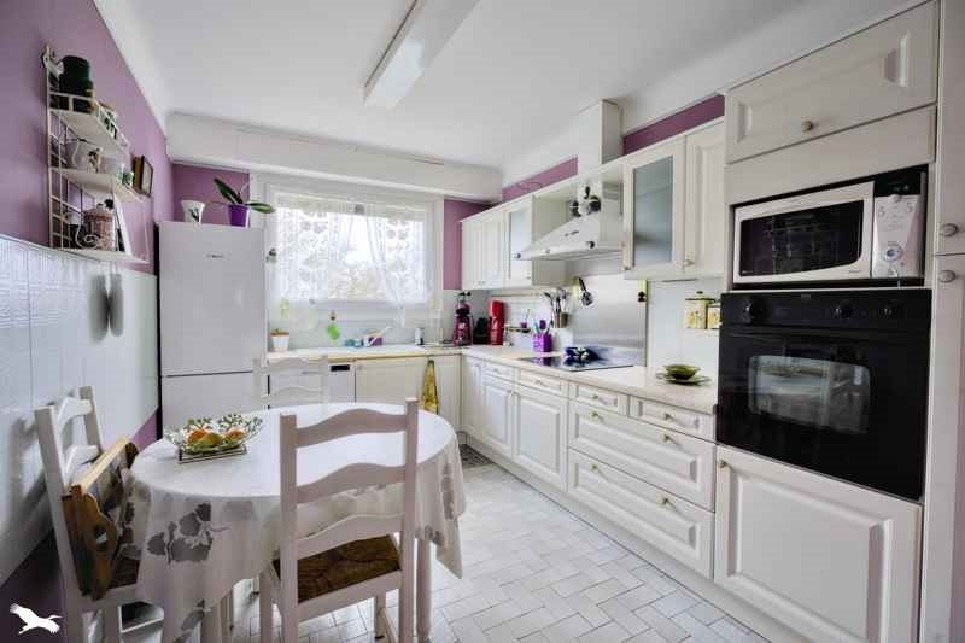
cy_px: 322
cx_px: 482
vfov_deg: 73.7
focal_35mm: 16
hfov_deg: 96.7
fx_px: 429
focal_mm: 16
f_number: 8
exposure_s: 1/200
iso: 800
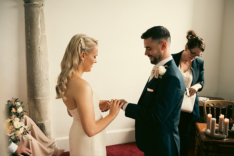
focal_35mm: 34
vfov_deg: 38.9
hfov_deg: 55.8
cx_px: 117
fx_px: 221
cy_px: 78
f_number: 3.5
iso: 800
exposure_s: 1/160
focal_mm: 34
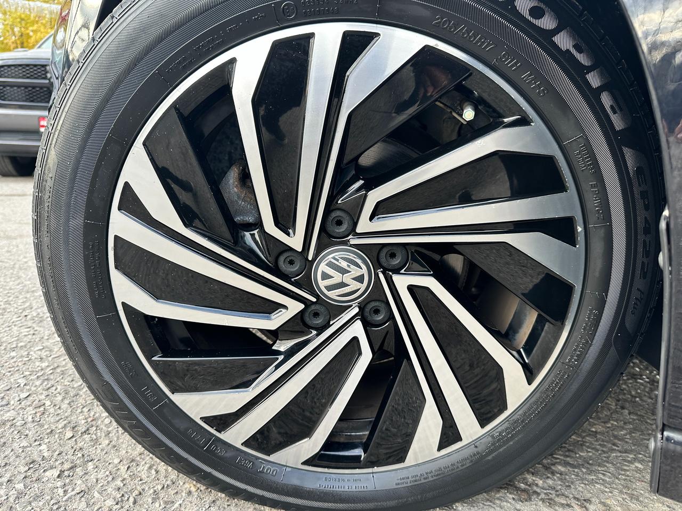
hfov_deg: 71.6
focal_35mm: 24
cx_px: 341
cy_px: 256
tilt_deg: -14.2
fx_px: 473
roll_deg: -2.6
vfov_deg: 56.8
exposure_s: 1/121
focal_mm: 6.86
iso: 100
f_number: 1.78
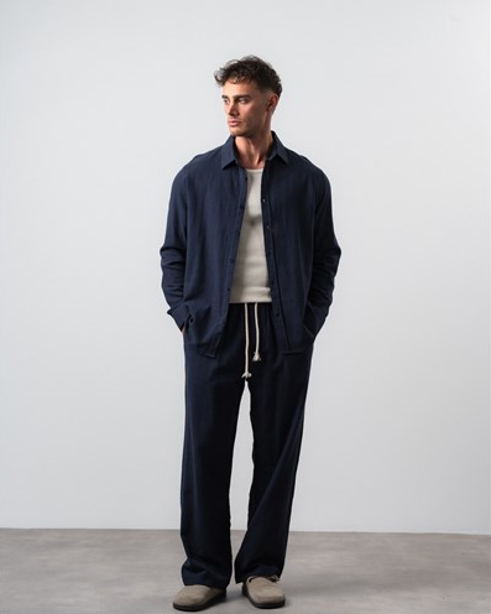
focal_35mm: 77
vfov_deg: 24.8
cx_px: 245
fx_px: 1392
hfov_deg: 20.0
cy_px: 262
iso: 100
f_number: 10
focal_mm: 67.6
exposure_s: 1/125
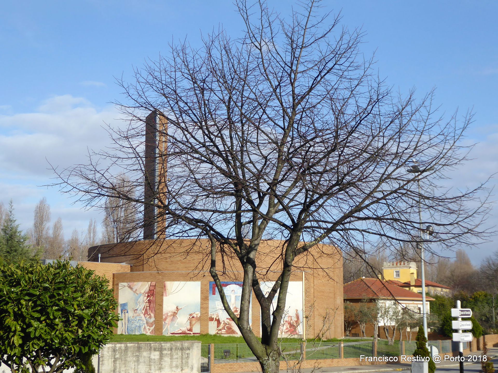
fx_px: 863
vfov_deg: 24.4
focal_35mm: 60
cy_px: 186
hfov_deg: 32.2
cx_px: 249
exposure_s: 1/500
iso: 80
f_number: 4.2
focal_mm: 10.3
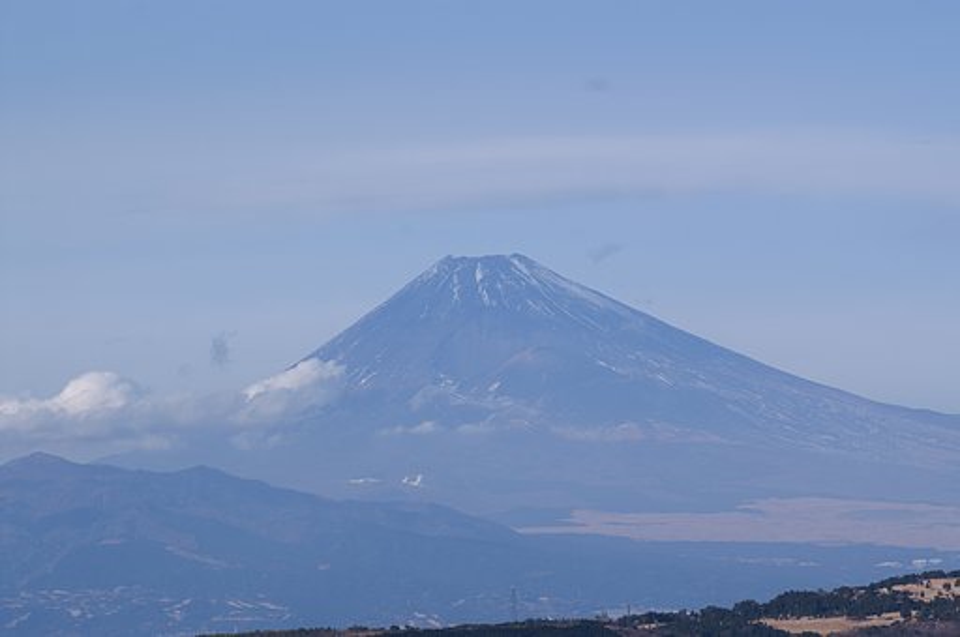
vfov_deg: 7.6
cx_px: 480
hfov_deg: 11.4
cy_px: 318
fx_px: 4794
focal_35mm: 180
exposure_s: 1/350
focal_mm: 120
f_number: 11
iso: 100
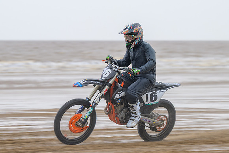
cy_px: 74
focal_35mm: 220
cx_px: 111
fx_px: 1402
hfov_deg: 9.3
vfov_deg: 6.2
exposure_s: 1/250
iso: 64
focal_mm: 125
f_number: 4
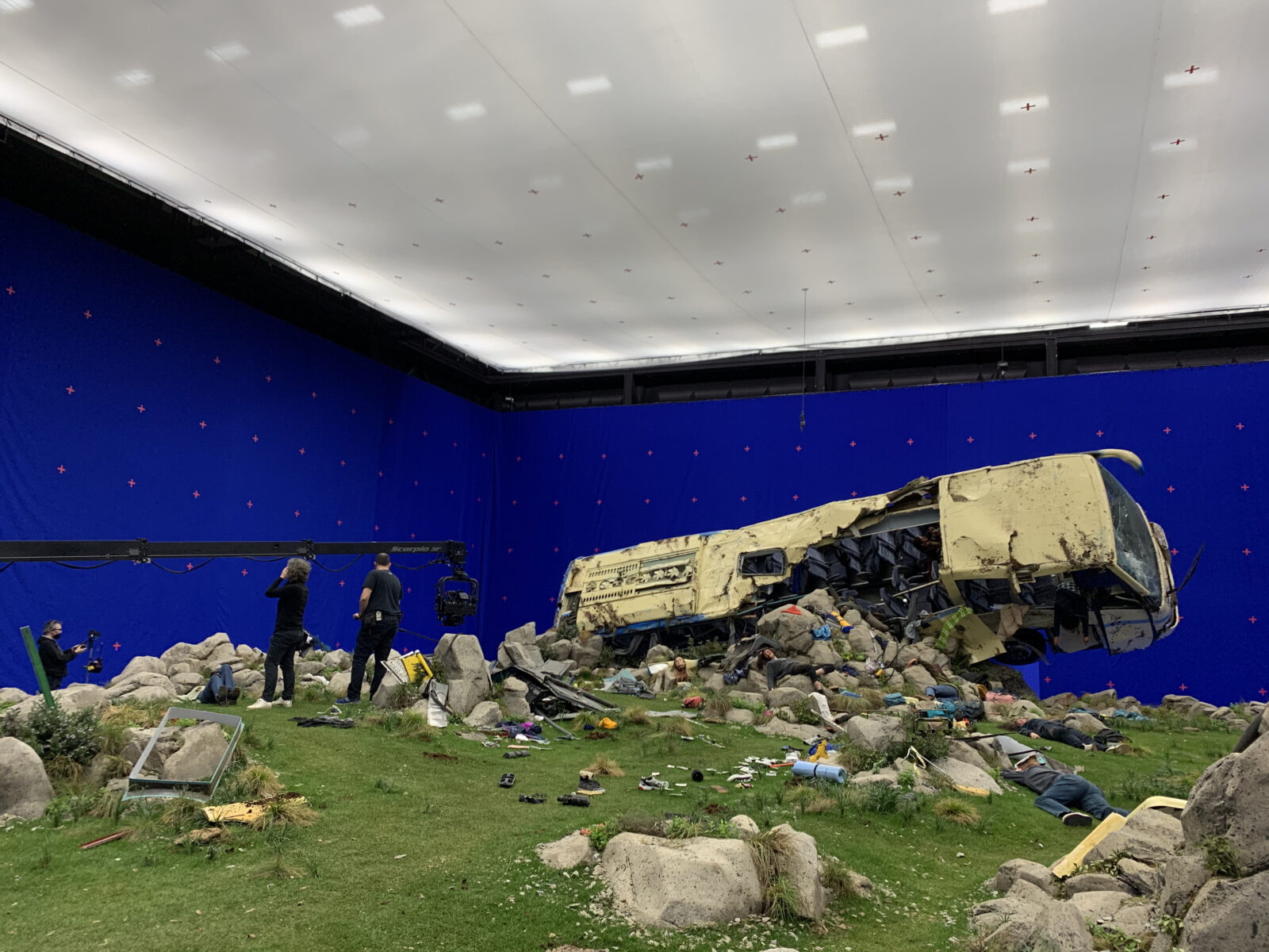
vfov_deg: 53.1
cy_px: 476
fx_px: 953
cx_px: 634
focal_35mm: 26
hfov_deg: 67.3
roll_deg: -3.0
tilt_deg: +9.9
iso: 100
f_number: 1.8
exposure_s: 1/98
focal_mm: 4.25
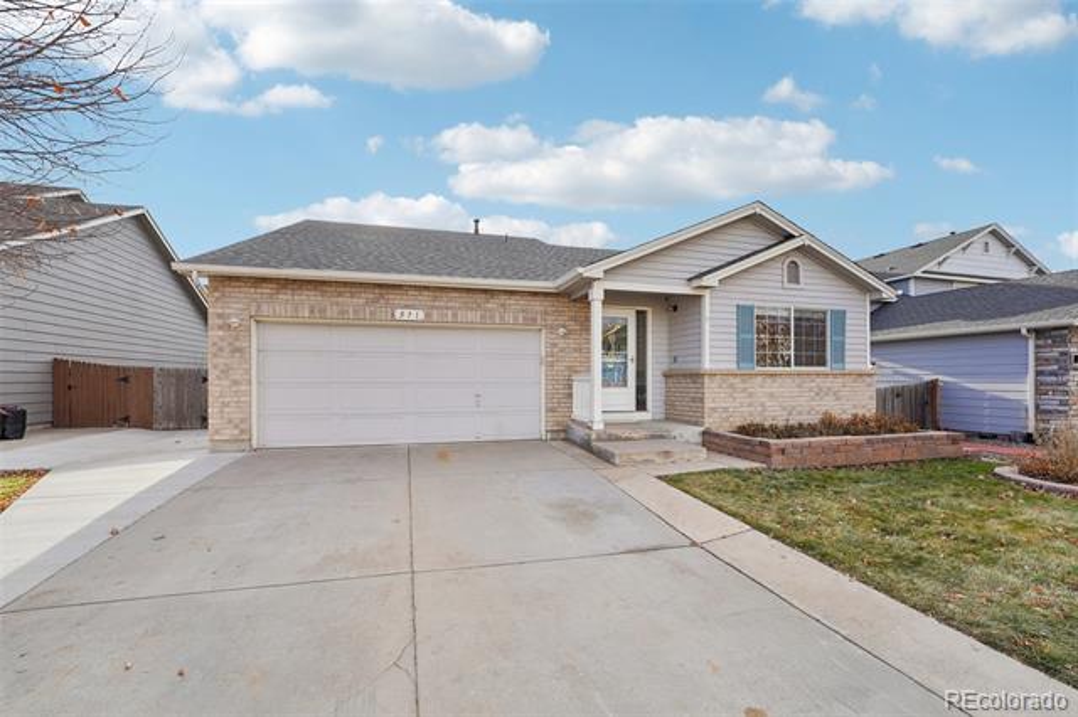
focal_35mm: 14
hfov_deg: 104.3
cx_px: 539
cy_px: 358
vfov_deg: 81.1
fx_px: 419
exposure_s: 1/100
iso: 100
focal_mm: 14
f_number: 8
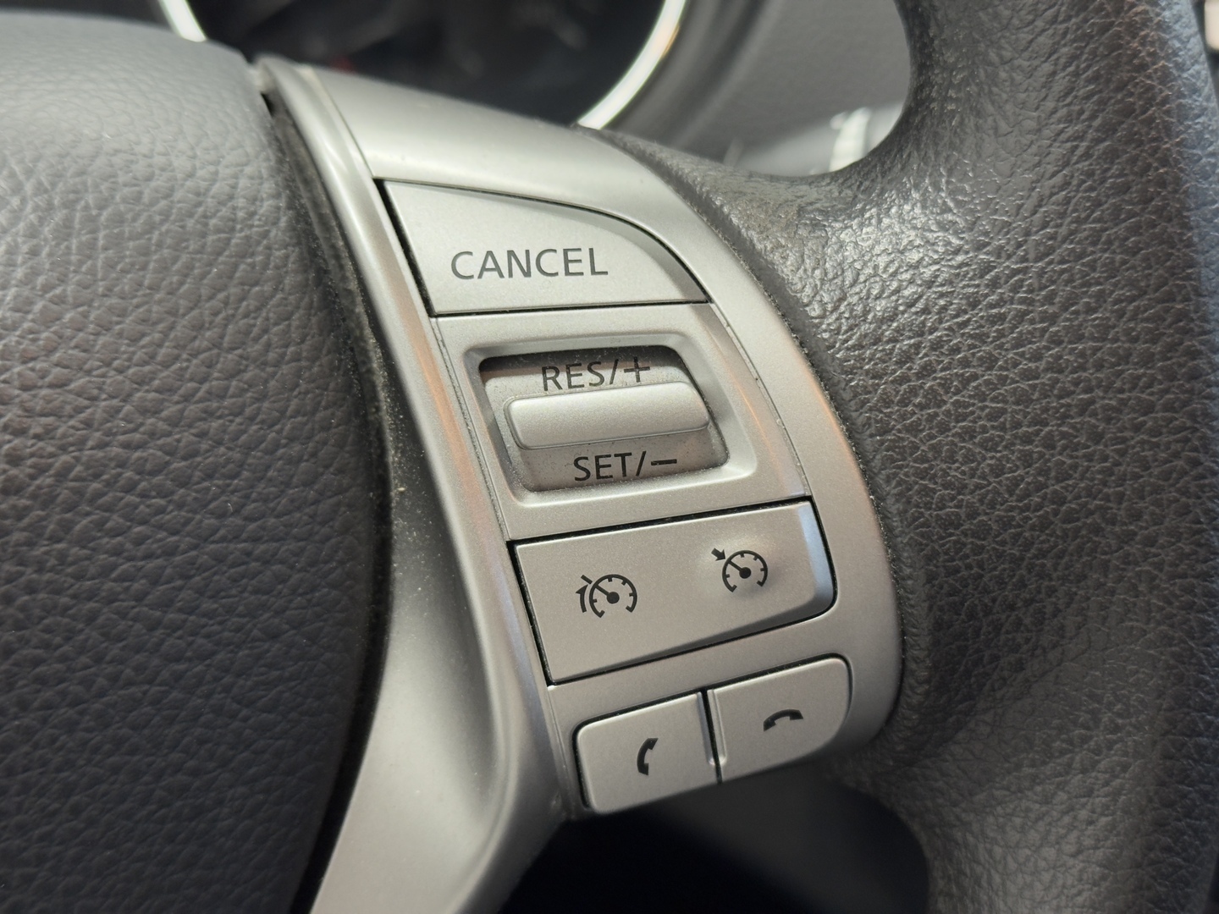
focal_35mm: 48
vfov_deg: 30.3
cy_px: 457
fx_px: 1690
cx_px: 610
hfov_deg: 39.7
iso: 250
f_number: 1.78
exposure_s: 1/47
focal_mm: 6.76
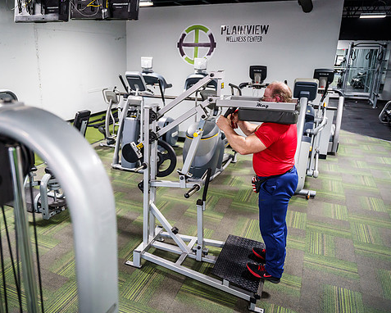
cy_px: 155
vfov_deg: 50.0
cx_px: 153
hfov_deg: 59.8
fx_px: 336
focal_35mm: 29
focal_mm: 24
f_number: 2.8
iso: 4000
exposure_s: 1/320
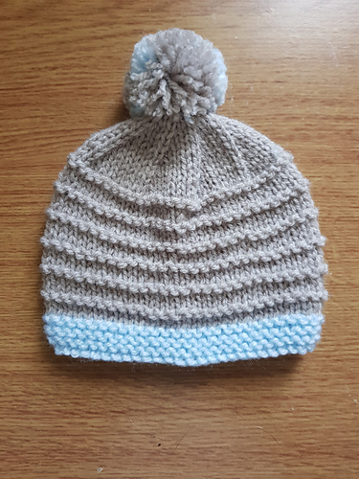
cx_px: 180
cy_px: 240
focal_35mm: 26
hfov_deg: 53.1
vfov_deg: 67.3
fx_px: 360
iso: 200
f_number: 1.7
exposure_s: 1/24
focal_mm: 4.2
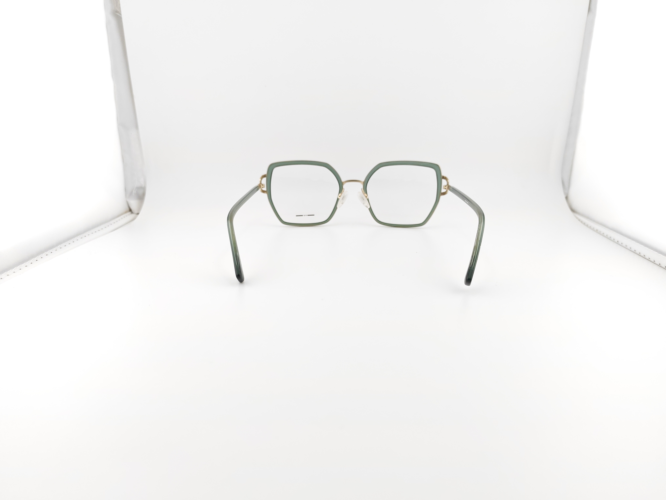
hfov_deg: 71.6
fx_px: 462
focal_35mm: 24
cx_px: 333
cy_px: 250
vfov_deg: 56.8
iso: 1000
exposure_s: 1/400
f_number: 1.9
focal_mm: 6.12
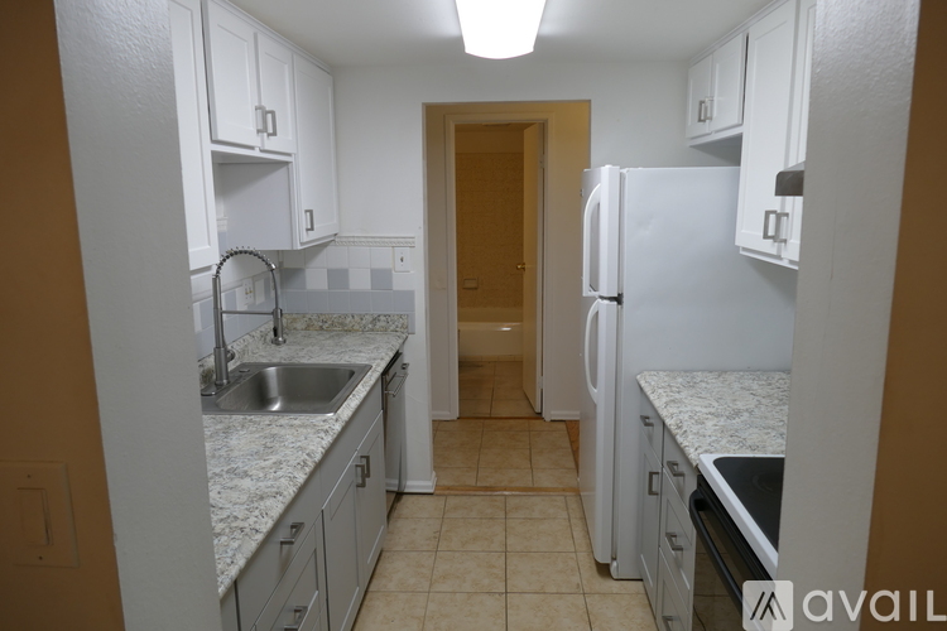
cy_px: 316
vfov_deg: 51.3
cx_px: 474
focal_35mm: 25
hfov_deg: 71.5
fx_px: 658
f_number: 2.8
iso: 160
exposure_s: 1/60
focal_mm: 9.12
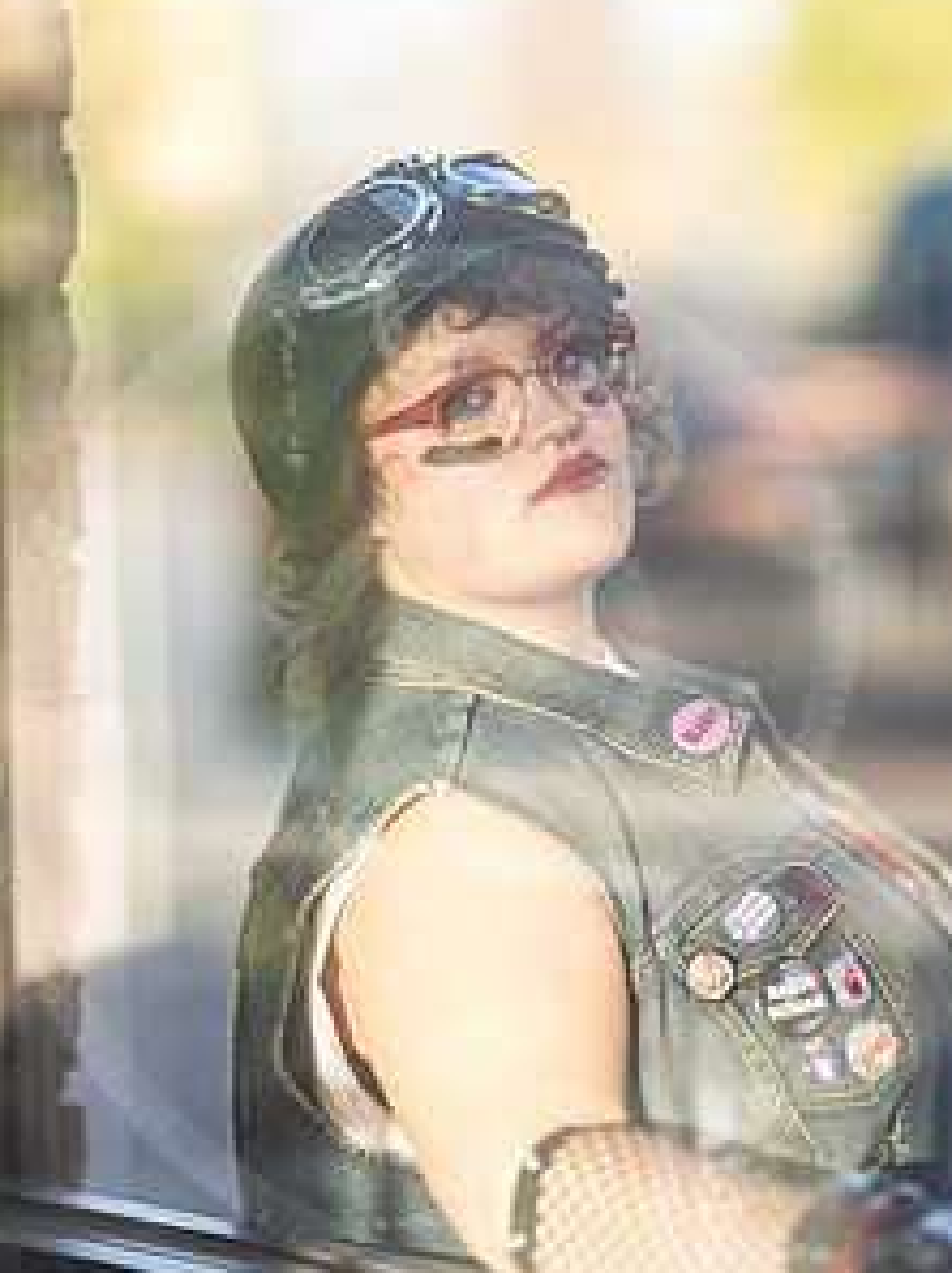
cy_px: 767
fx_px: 4557
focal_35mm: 124
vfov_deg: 15.9
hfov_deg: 11.9
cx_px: 562
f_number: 1.2
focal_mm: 85
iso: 125
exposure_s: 1/640
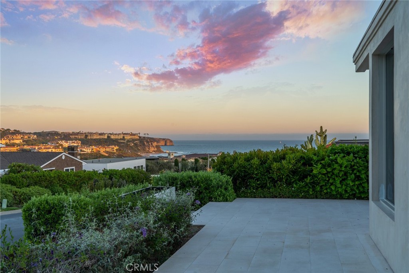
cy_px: 136
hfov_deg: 49.6
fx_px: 443
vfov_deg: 34.2
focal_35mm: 39
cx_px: 204
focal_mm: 39
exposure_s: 1/125
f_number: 11
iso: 640
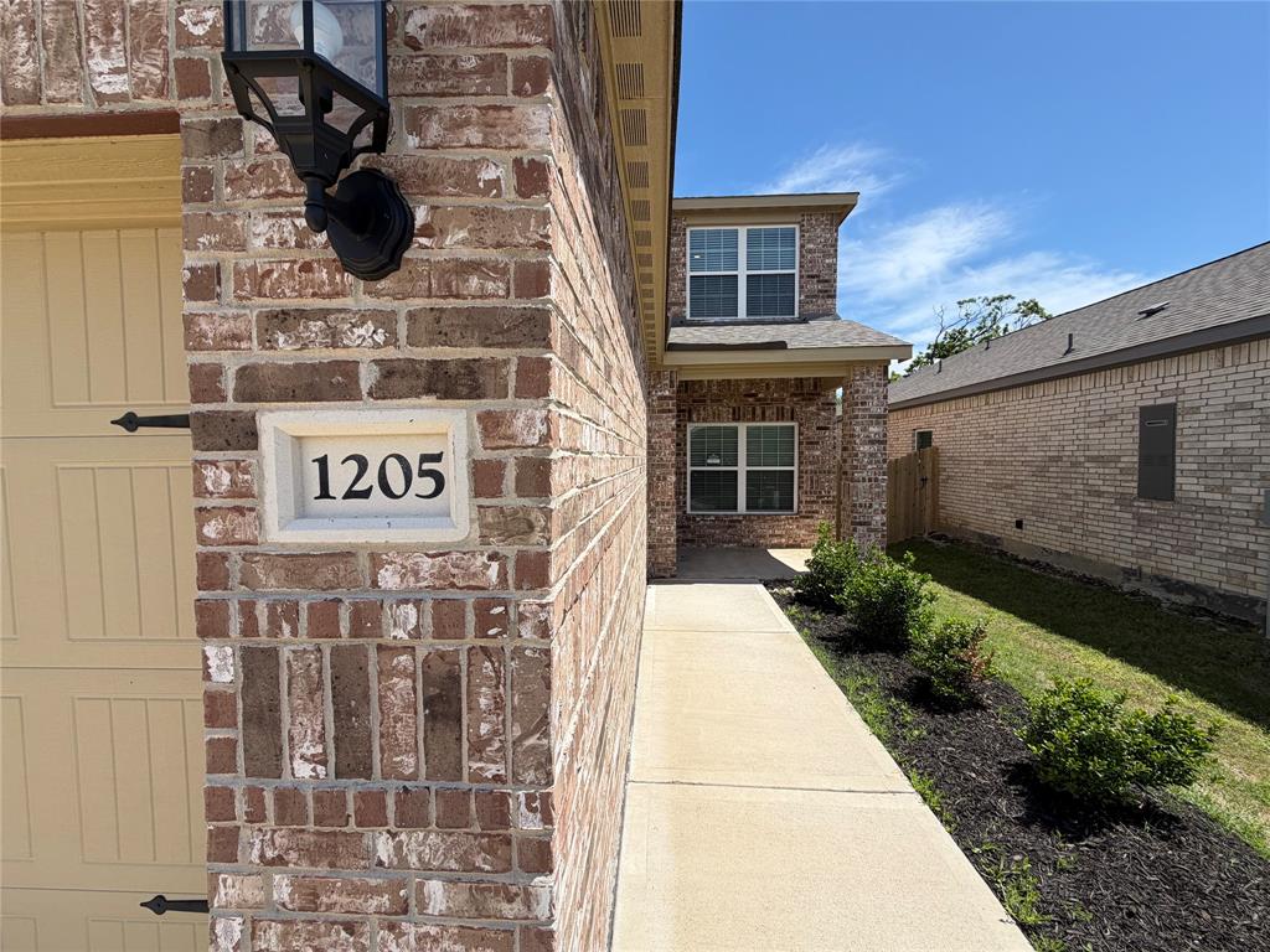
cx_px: 635
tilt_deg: -2.7
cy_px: 476
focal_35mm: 14
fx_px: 514
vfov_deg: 85.7
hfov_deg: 102.1
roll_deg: -0.4
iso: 20
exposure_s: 1/841
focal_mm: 2.22
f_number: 2.2
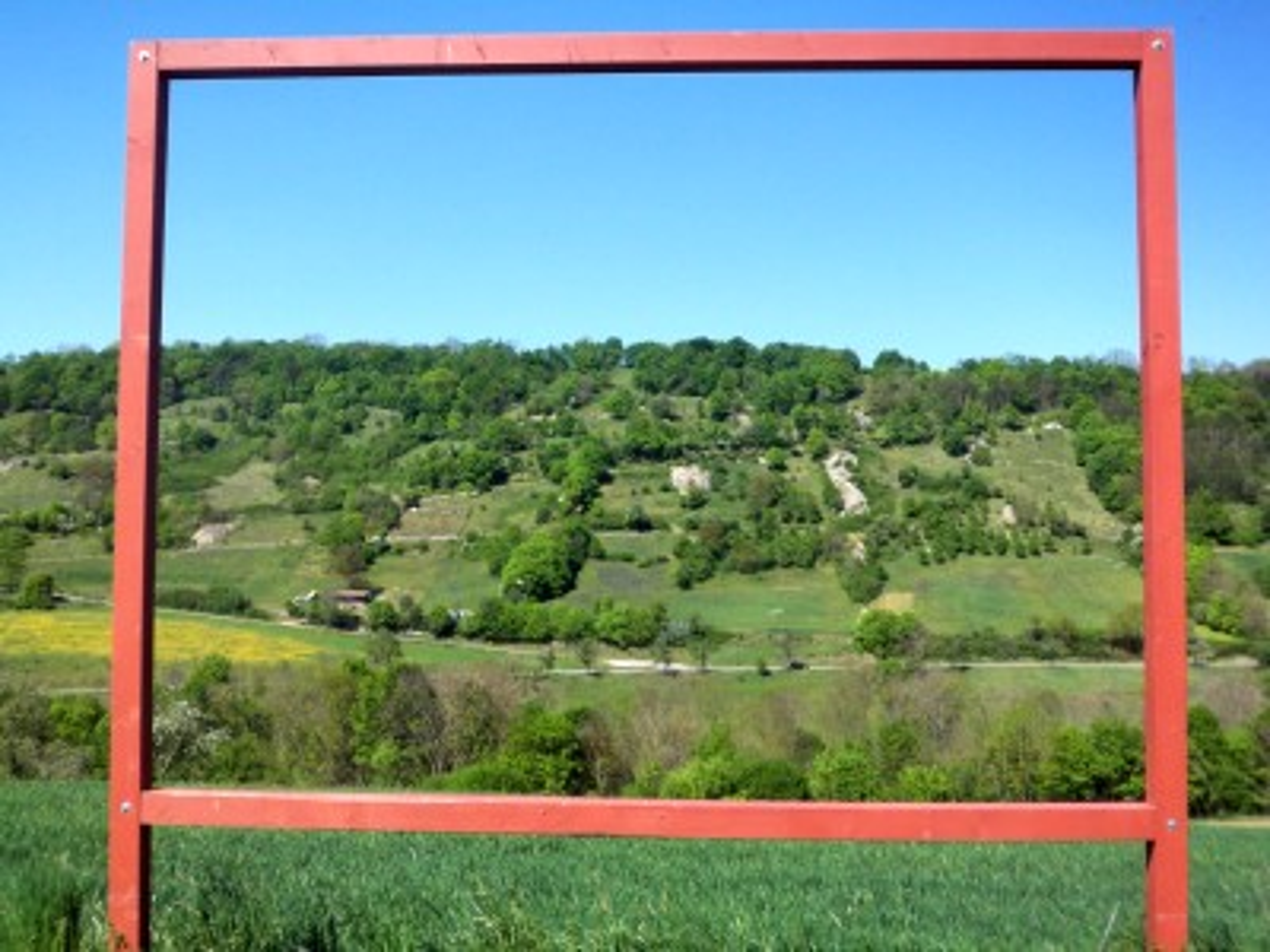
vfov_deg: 36.8
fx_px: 1431
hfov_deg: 47.9
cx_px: 635
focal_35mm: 39
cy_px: 476
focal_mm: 6.4
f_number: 3.9
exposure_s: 1/400
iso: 50
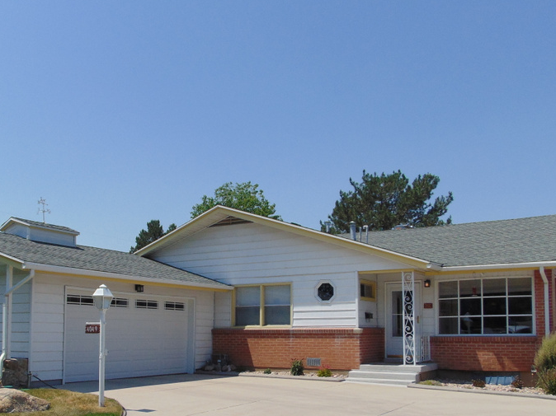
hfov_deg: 48.7
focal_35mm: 38
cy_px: 291
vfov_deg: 37.1
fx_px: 610
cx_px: 223
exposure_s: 1/400
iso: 80
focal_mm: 4.5
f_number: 7.7
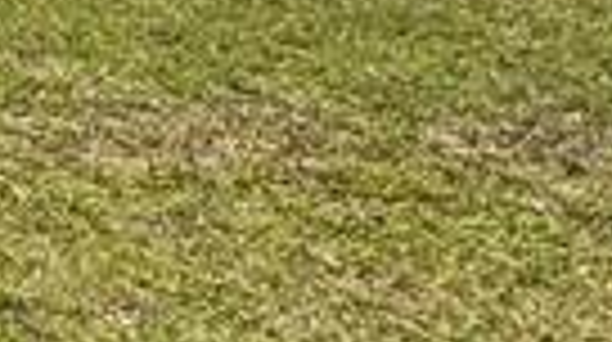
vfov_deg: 9.5
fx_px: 1863
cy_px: -432
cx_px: -1557
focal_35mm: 115
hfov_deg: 9.5
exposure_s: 1/1927
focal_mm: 2.22
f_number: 2.2
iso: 64
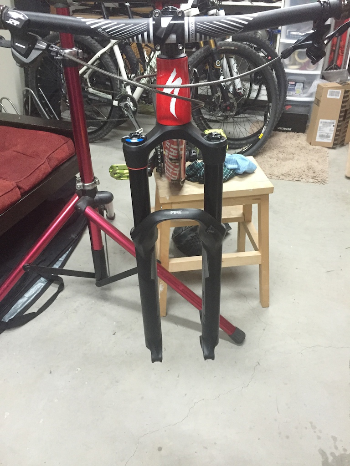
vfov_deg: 61.7
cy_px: 233
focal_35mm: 29
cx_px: 175
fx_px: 391
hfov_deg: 48.2
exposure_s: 1/30
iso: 250
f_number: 2.2
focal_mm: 4.15
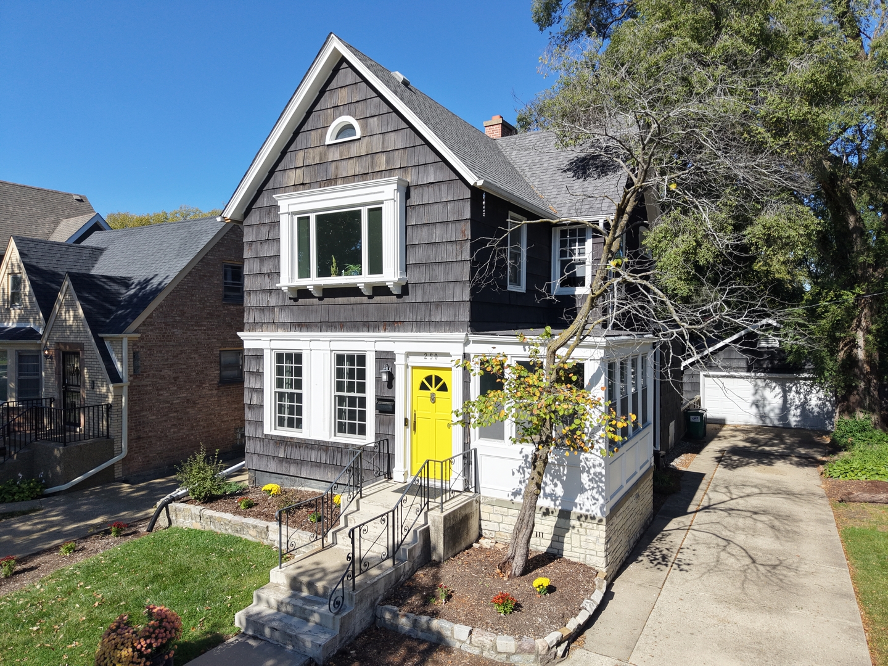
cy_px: 333
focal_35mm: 24
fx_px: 616
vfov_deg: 56.8
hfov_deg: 71.6
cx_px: 444
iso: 290
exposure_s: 1/5000
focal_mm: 8.67
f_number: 1.8
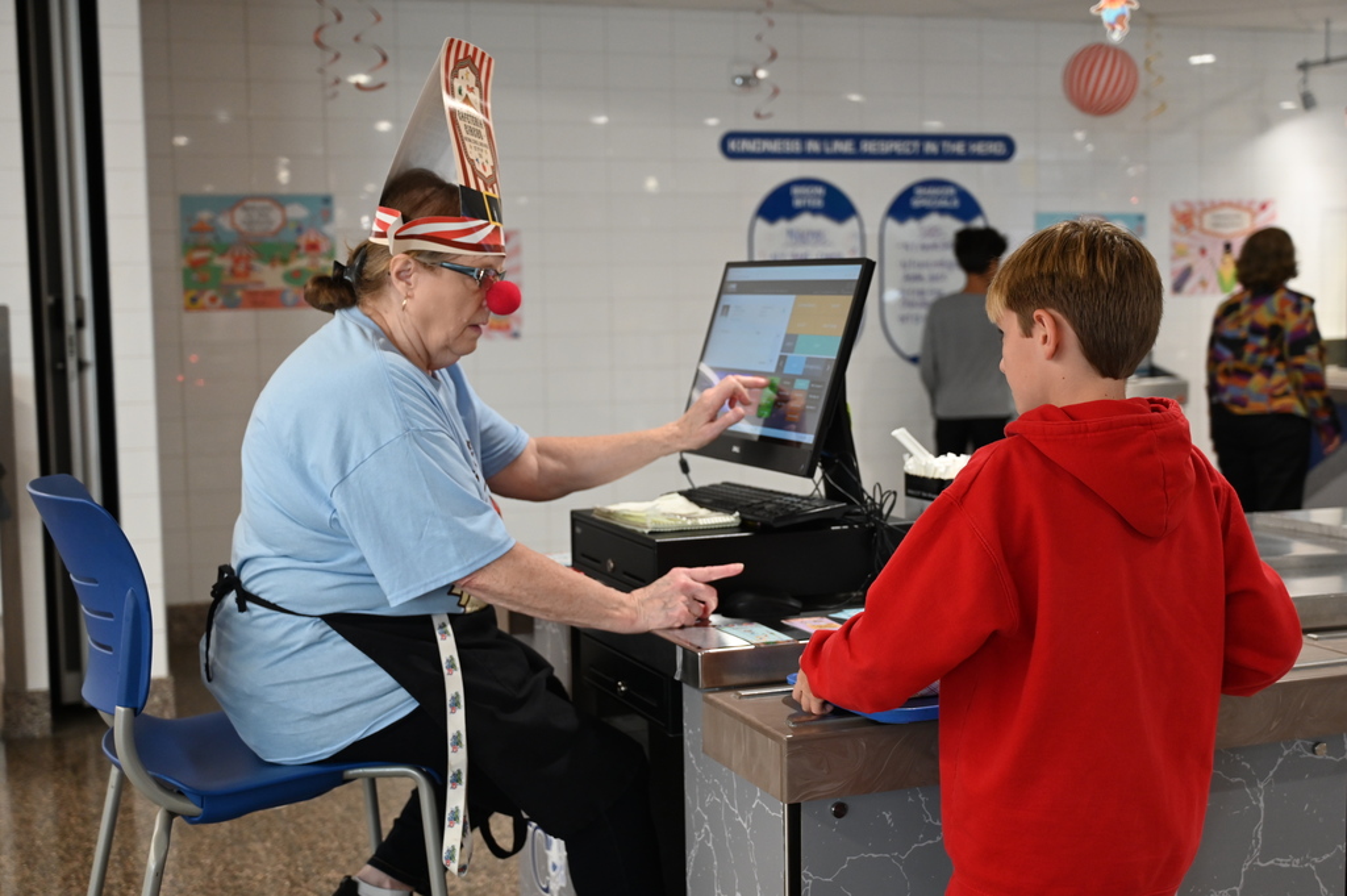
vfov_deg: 28.6
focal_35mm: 47
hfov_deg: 41.9
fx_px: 1757
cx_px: 674
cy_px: 448
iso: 1600
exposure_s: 1/125
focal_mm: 47
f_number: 4
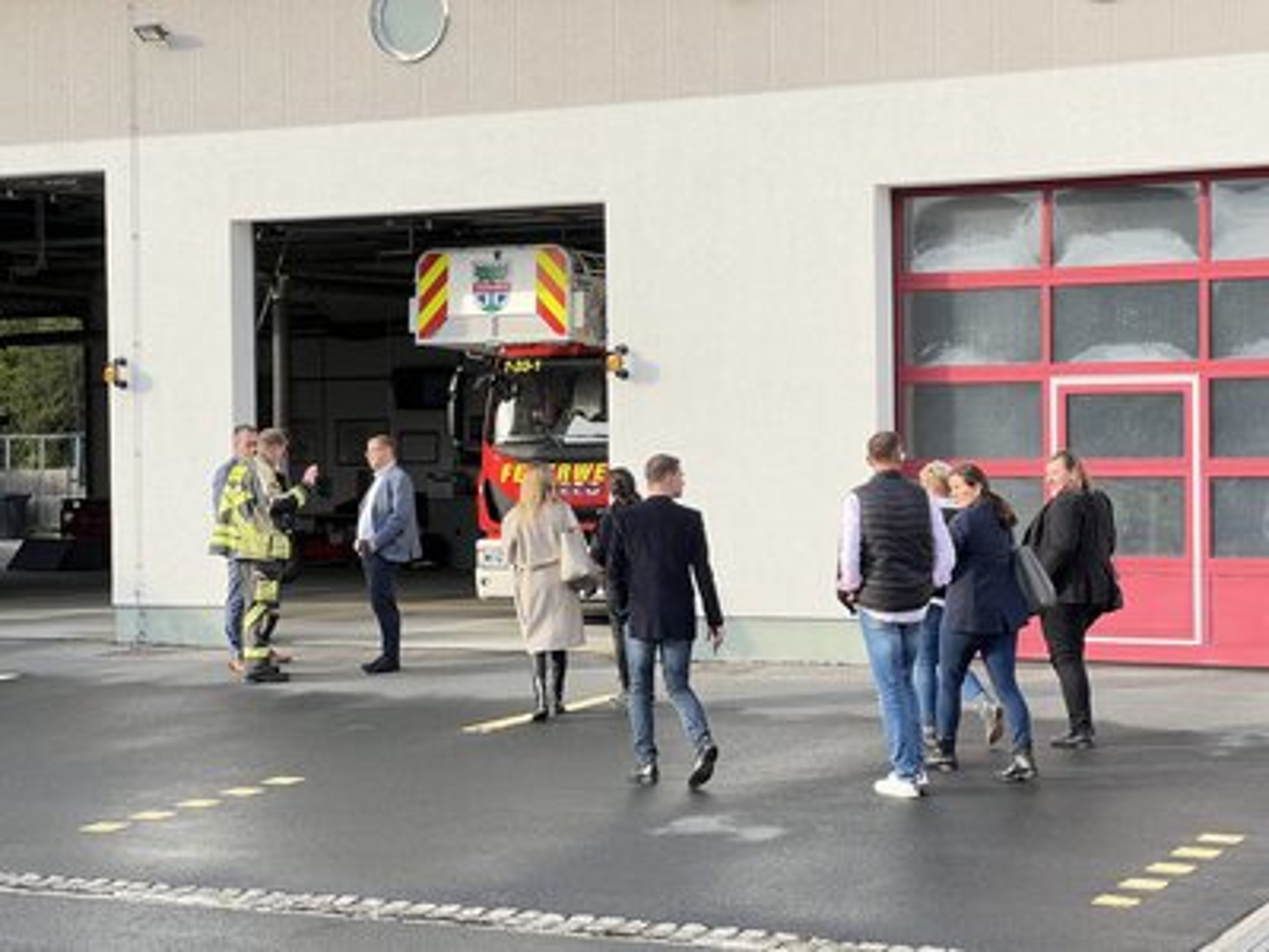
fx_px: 2823
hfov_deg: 25.3
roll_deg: +0.6
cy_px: 476
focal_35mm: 77
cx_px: 634
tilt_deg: +0.0
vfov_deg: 19.1
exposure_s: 1/241
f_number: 2.8
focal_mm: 9
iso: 32
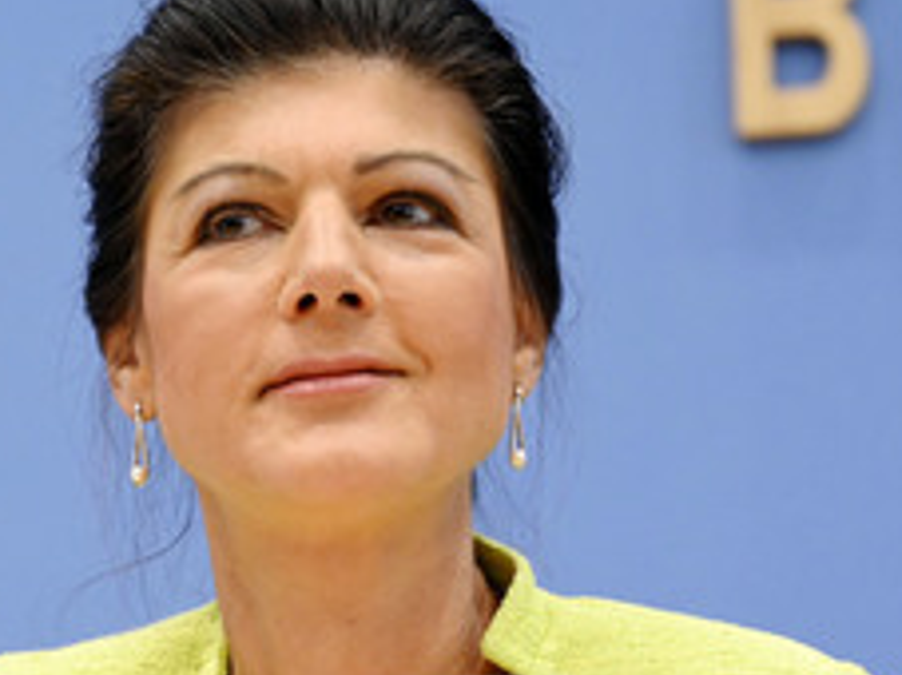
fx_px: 4766
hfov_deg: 10.7
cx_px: 77
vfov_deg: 8.1
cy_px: 421
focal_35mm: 183
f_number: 5.6
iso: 5000
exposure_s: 1/500
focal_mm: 96
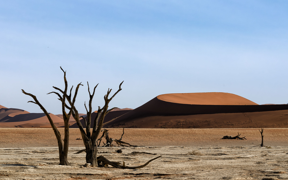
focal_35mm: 128
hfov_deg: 16.3
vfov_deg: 10.2
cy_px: 88
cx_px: 144
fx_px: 1005
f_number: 9
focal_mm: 125
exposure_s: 1/320
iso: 64
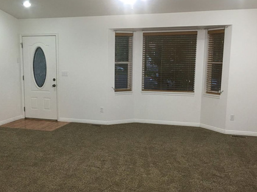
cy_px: 114
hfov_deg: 42.7
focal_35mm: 44
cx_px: 99
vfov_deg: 32.8
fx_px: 326
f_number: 2.2
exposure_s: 1/15
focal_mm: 4.15
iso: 32
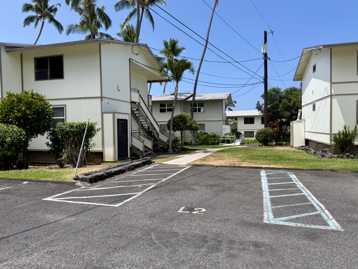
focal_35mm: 24
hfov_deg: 71.6
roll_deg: +1.1
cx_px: 179
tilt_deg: -1.7
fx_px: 248
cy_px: 134
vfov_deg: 56.8
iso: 80
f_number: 1.78
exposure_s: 1/4405
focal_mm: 6.76
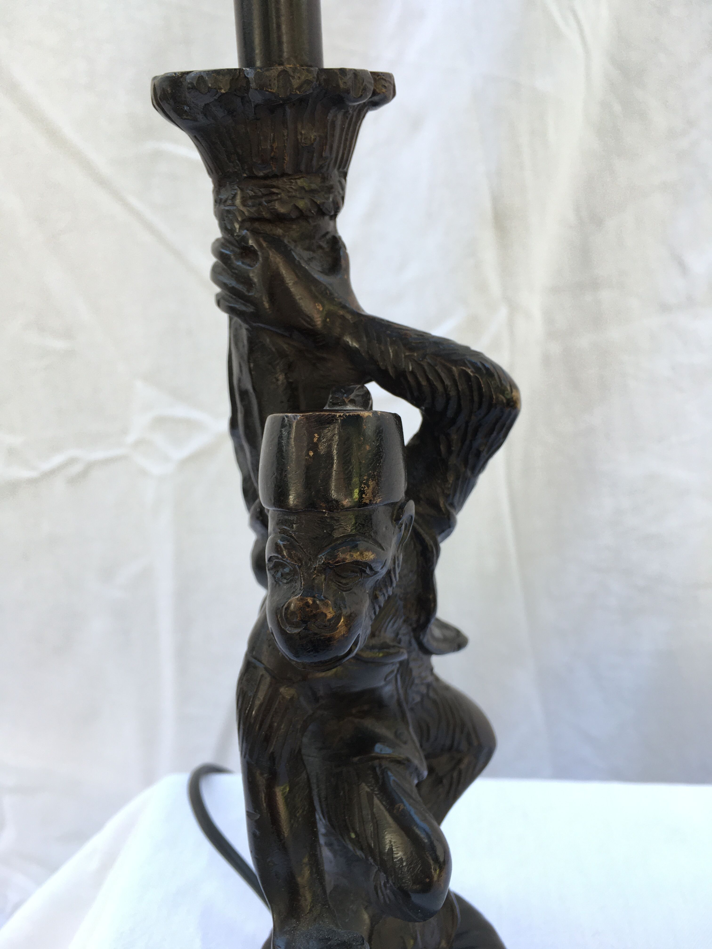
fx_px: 795
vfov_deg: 61.7
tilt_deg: -21.1
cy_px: 474
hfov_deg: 48.2
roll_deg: +1.8
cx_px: 356
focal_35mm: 29
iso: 32
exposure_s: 1/100
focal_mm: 4.15
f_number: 2.2
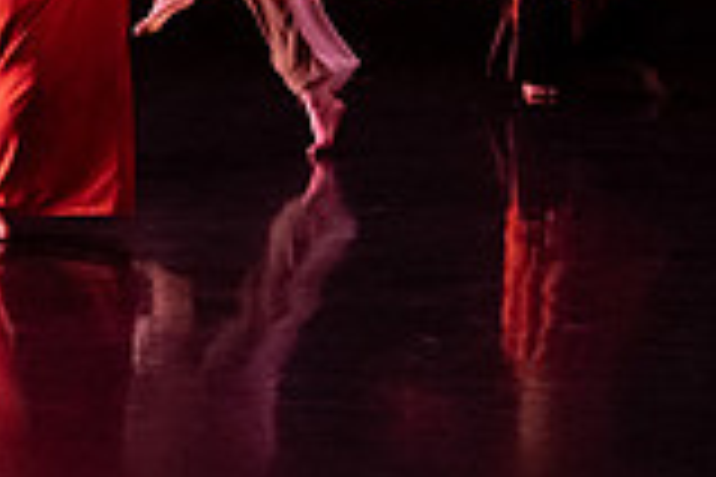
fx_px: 3858
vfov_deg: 7.0
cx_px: 77
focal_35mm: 194
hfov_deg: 10.5
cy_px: -193
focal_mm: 40
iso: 4000
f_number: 4
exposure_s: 1/400
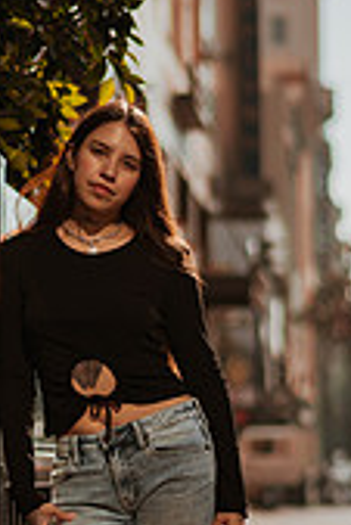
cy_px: 357
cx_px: 40
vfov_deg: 13.3
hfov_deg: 8.9
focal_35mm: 154
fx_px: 2247
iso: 50
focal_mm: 58
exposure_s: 1/8000
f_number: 1.8
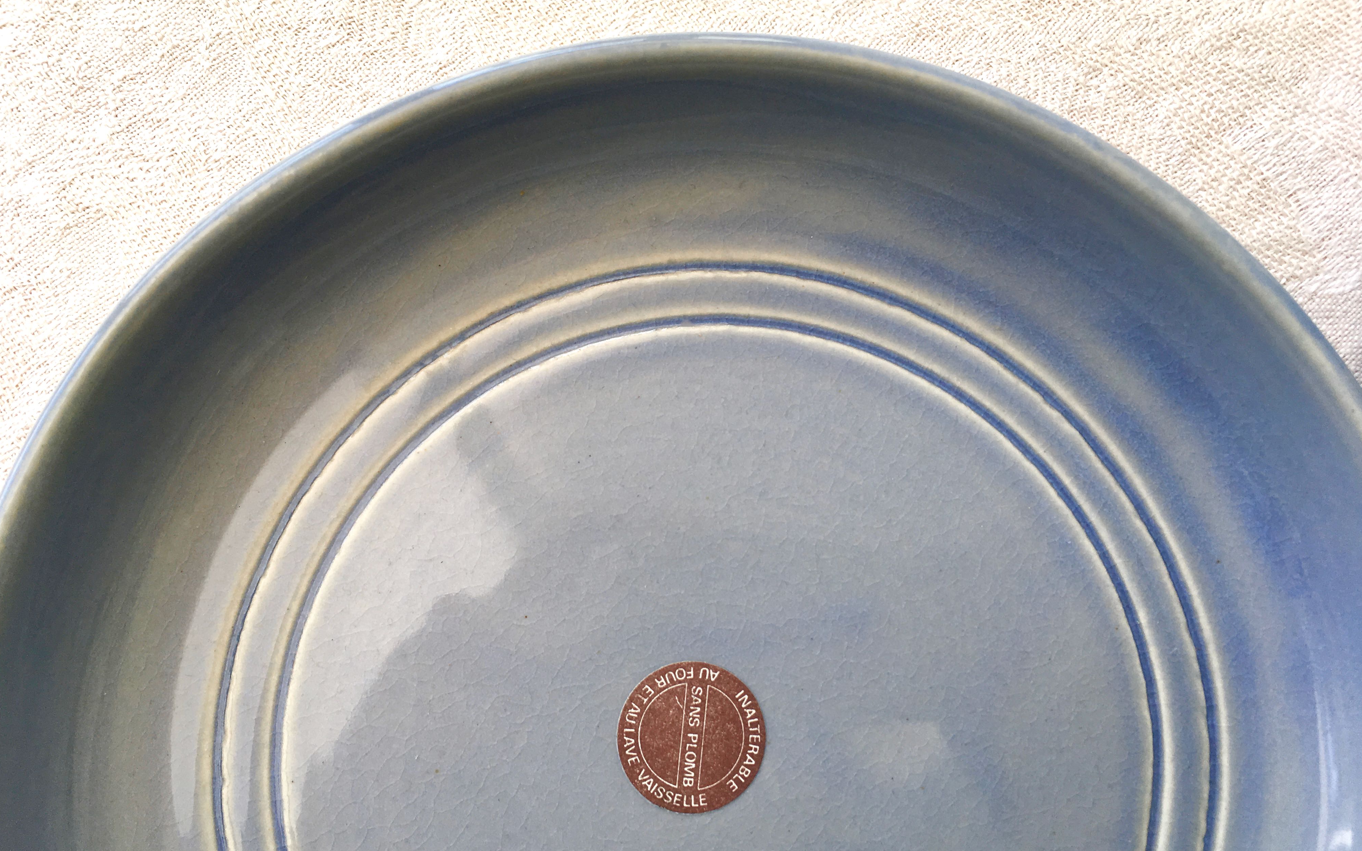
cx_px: 677
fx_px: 1151
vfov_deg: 40.6
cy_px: 436
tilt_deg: -85.3
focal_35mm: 31
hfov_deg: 61.2
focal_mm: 4.15
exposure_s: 1/310
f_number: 2.2
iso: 25
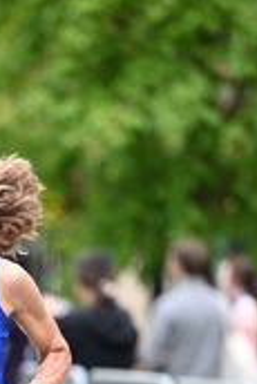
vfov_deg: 3.4
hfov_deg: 2.3
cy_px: 380
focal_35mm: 608
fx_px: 6497
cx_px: -61
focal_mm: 190
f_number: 2.8
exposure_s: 1/1600
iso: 800
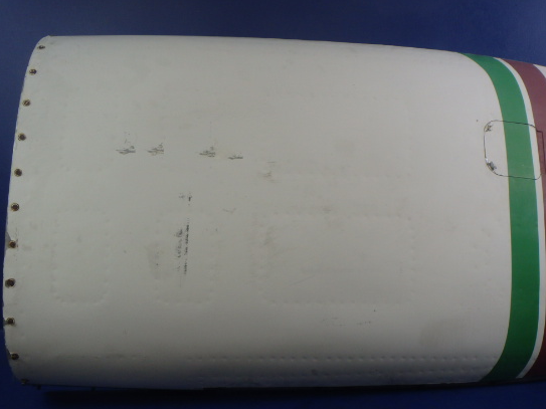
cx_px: 299
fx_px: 520
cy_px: 223
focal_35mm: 33
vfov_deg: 42.9
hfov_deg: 55.3
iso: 200
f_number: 3.9
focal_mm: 5
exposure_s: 1/50
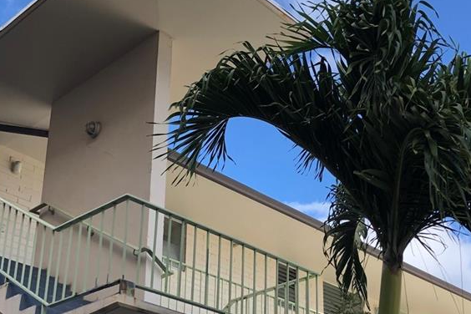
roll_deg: +0.2
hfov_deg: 32.3
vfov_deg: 21.4
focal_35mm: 62
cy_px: 281
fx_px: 811
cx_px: 275
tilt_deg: +20.6
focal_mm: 3.99
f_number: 1.8
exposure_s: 1/727
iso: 20
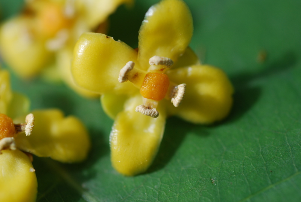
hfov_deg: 22.6
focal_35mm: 90
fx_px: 754
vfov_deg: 15.2
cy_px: 101
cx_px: 150
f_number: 6.3
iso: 200
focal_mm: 60
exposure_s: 1/125
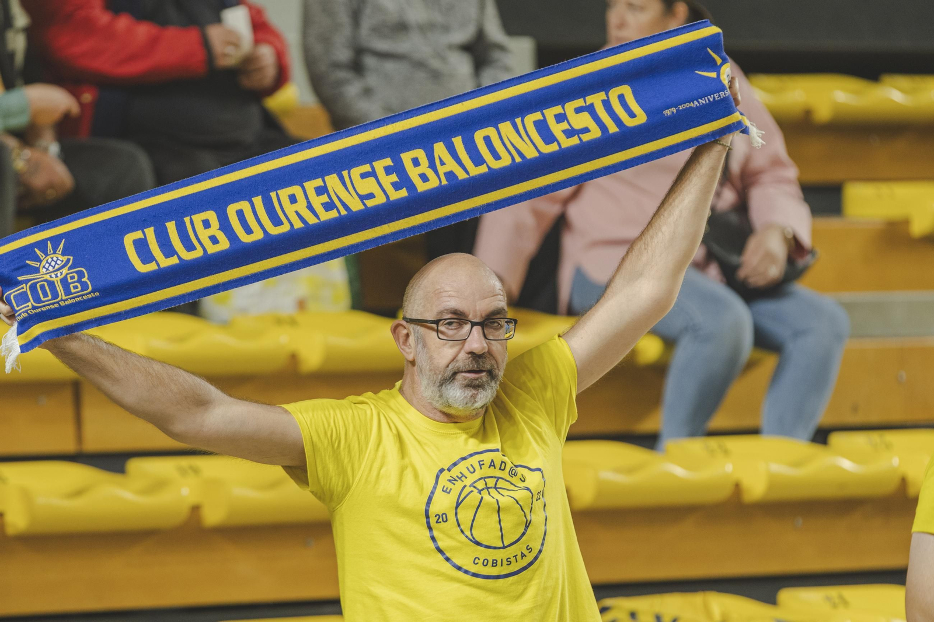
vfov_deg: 4.6
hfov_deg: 6.9
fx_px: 7781
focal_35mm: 300
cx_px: 467
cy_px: 311
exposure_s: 1/200
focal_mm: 200
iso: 800
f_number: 3.5
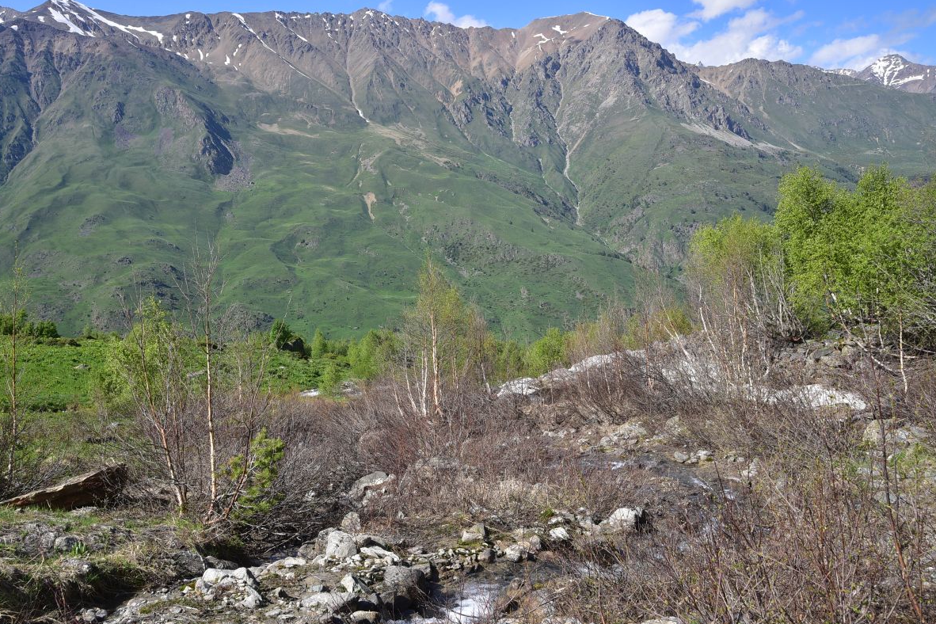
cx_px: 428
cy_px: 332
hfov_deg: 36.2
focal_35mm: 55
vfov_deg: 24.6
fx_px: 1430
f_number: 10
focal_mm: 50
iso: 100
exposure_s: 1/125
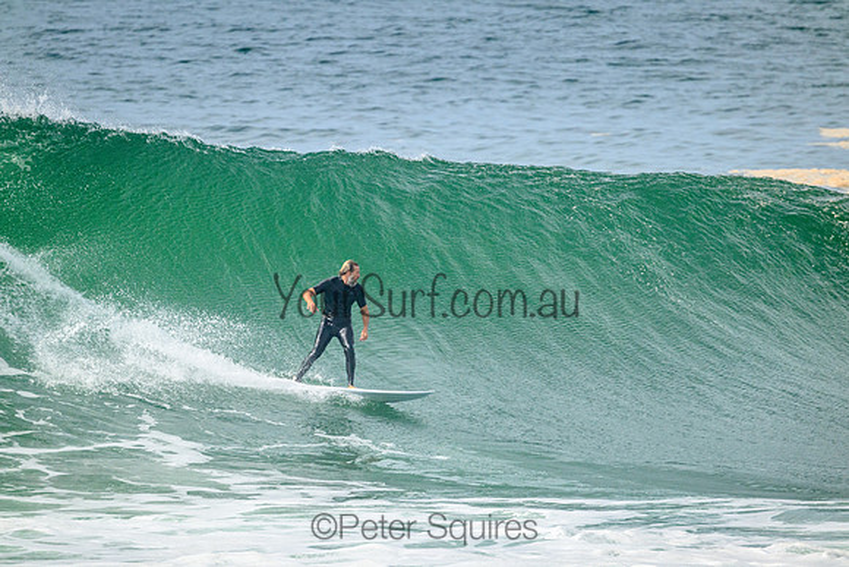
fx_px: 13917
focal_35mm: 590
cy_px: 284
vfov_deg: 2.3
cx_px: 424
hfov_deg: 3.5
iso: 1250
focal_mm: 590
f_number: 11
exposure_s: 1/2500
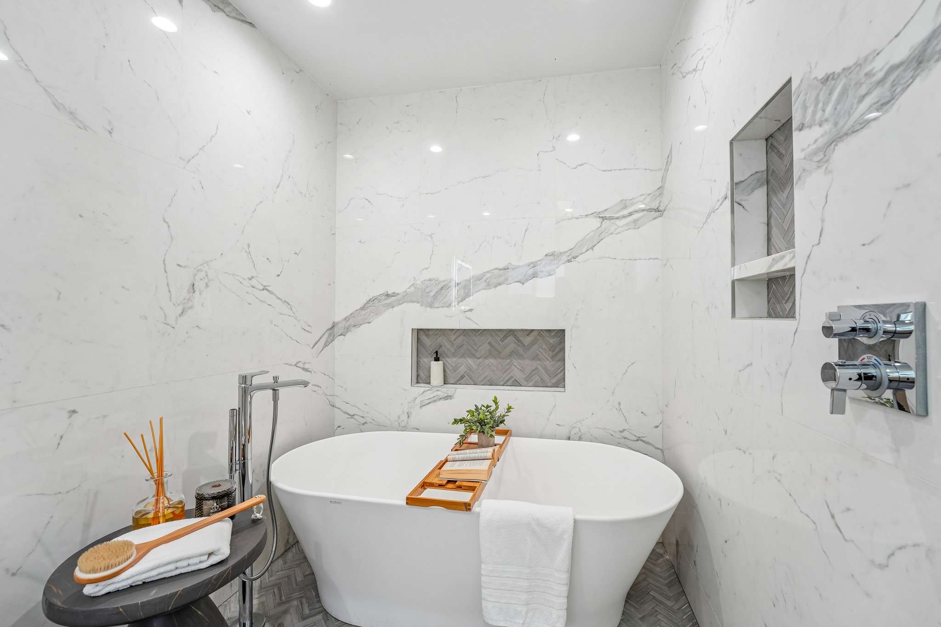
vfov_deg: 81.2
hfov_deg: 104.3
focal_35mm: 14
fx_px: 366
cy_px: 314
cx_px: 470
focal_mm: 14
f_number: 8
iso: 500
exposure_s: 1/50
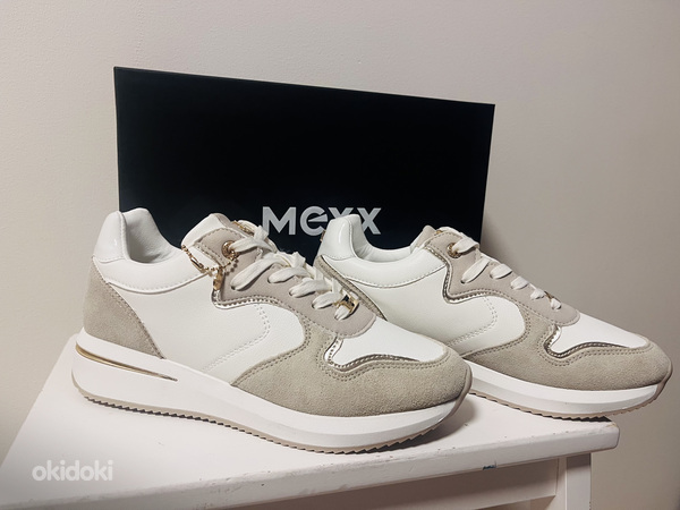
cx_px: 340
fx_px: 511
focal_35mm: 26
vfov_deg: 53.1
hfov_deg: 67.3
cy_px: 255
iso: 160
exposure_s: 1/60
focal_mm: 5.1
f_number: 1.6
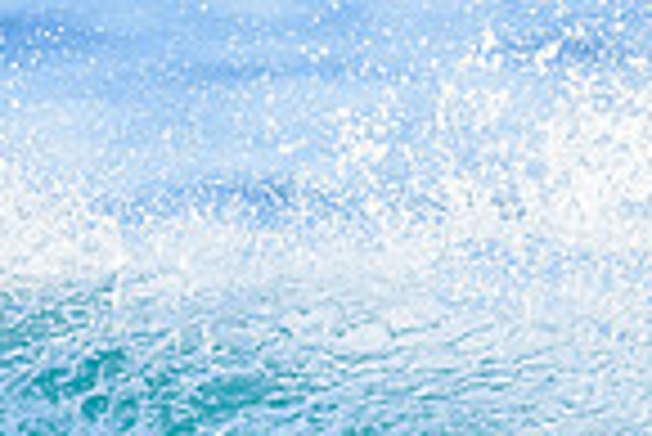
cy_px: 628
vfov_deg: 0.4
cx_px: 359
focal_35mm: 3368
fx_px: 61058
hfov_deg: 0.6
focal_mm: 800
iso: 800
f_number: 6.3
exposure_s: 1/2500
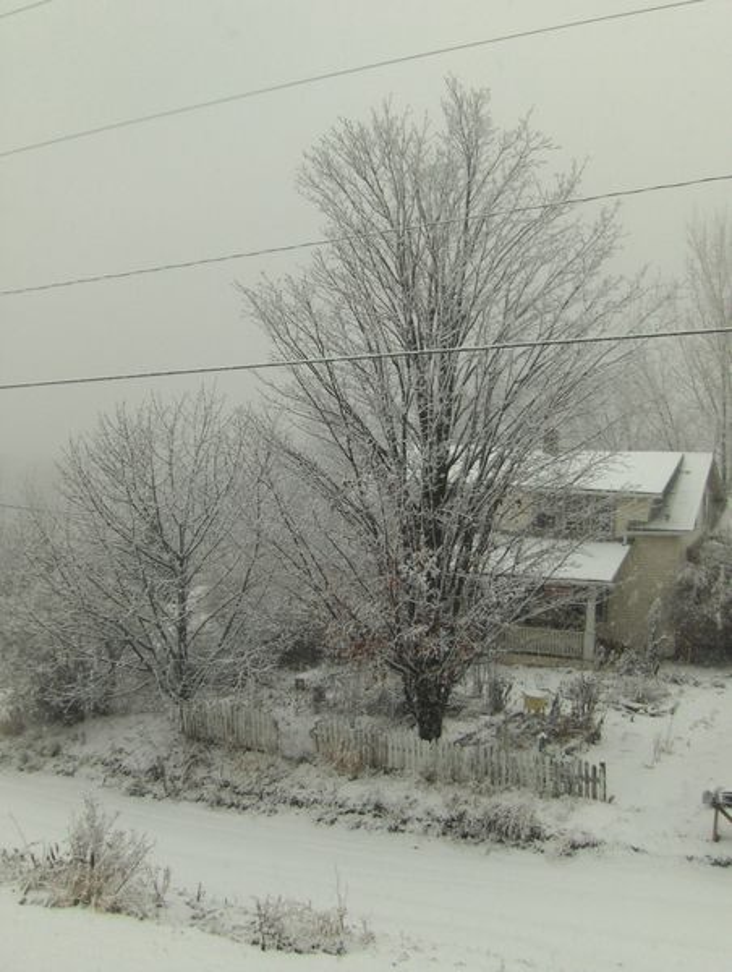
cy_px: 486
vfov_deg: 45.7
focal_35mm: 41
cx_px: 366
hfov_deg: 35.2
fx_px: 1153
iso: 100
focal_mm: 6.5
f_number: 3.5
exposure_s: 1/103
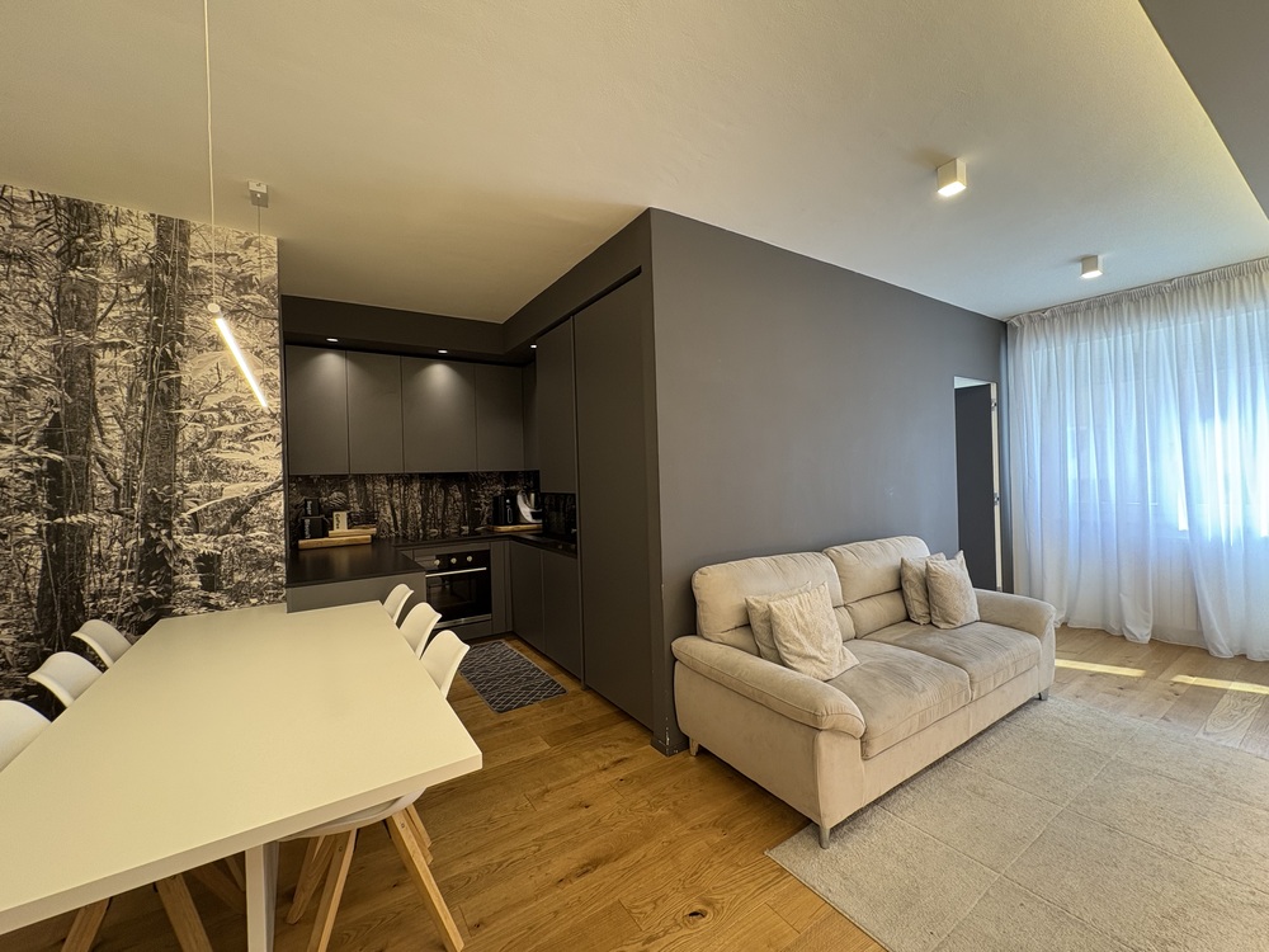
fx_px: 513
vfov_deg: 85.7
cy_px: 476
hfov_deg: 102.1
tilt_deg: +0.6
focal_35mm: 14
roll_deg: +2.0
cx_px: 634
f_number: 2.2
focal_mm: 2.22
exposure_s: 1/50
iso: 160
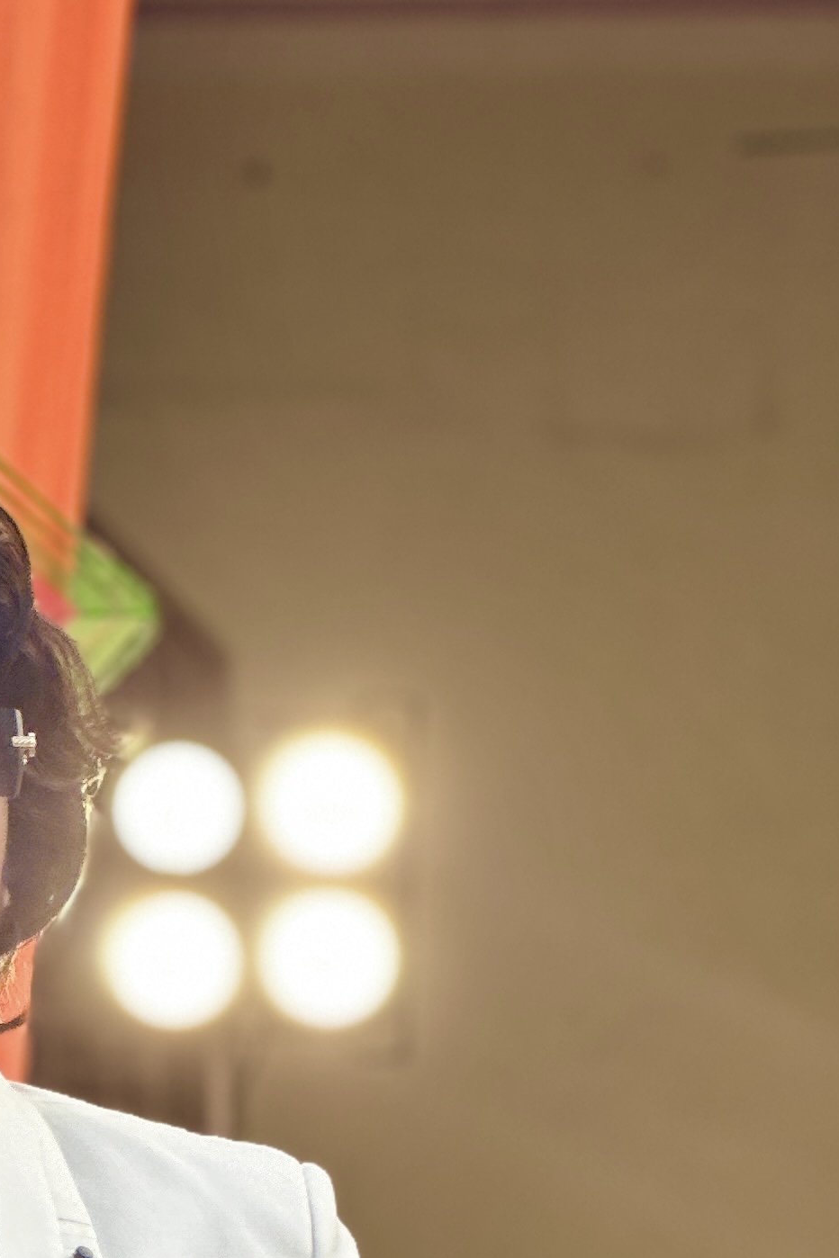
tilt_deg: -0.2
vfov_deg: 8.8
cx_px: -257
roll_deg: +0.7
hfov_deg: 5.9
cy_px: 1613
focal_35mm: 231
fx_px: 8075
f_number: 2.8
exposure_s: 1/121
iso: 40
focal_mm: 9
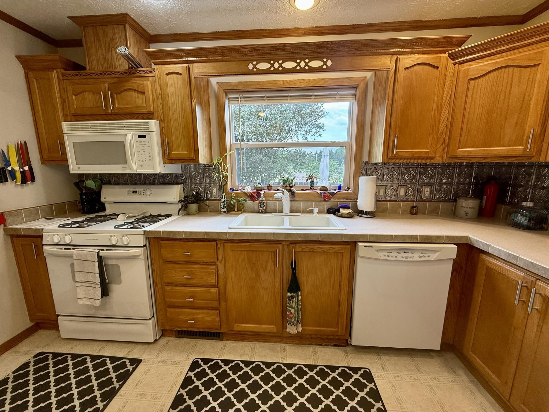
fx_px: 222
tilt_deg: -10.2
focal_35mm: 14
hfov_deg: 102.1
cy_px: 206
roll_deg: -0.5
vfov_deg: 85.7
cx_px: 274
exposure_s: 1/120
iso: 100
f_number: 2.2
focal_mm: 2.22
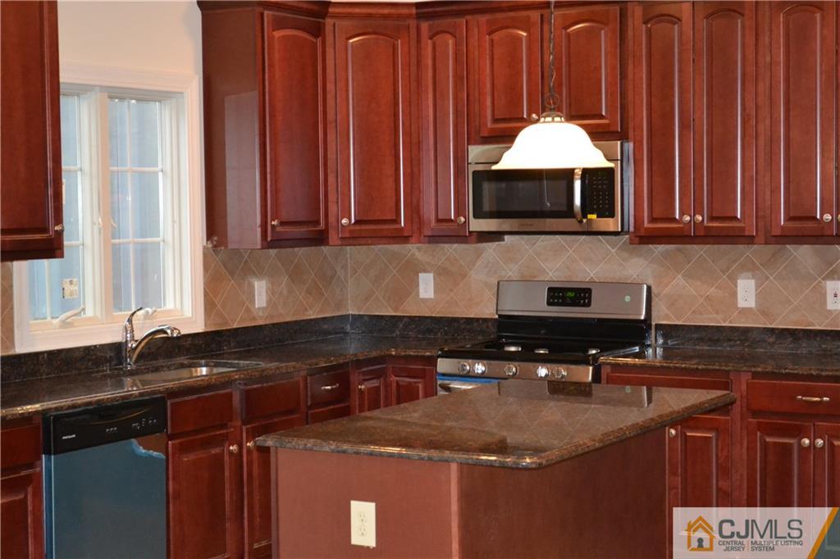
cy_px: 280
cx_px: 420
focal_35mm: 68
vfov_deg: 20.1
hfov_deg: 29.9
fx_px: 1574
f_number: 5.3
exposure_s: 1/60
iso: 2800
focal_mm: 45
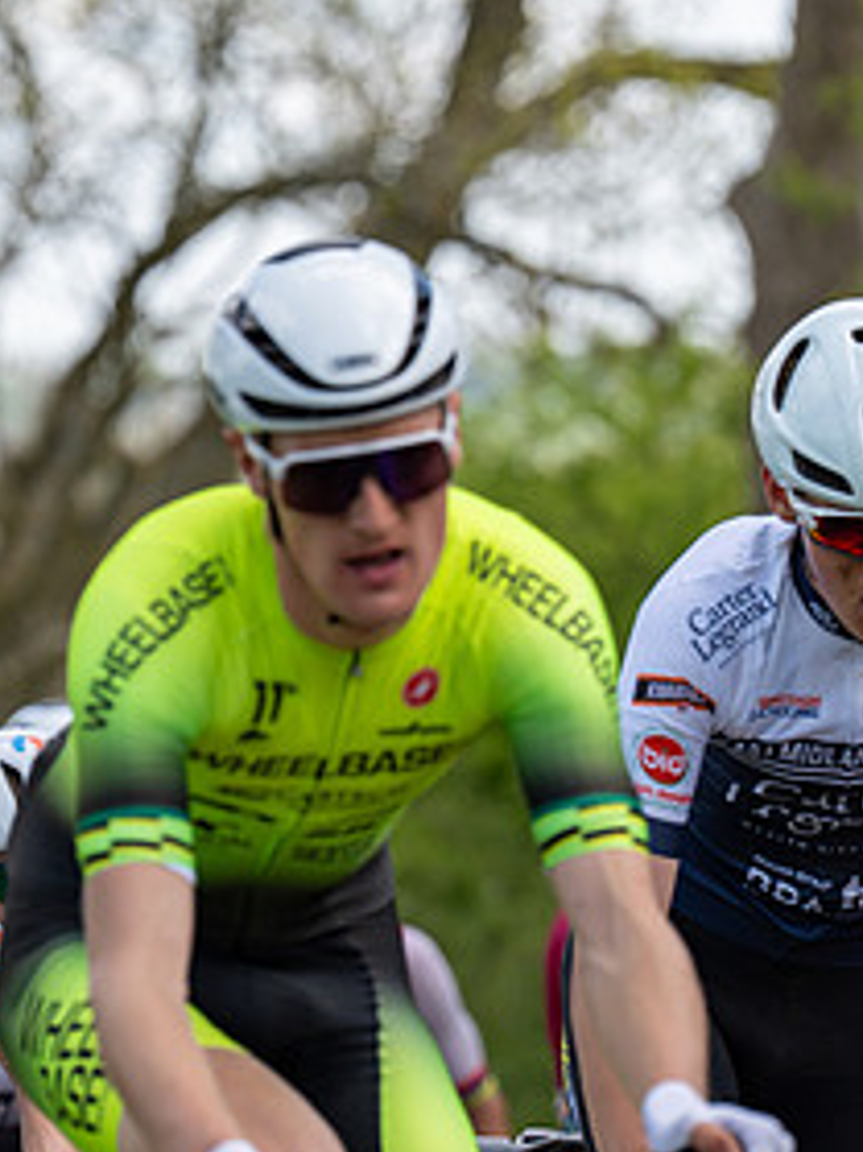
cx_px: -50
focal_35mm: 320
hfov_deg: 4.6
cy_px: 617
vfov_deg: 6.2
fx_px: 10645
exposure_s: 1/1000
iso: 125
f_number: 3.5
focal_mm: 160
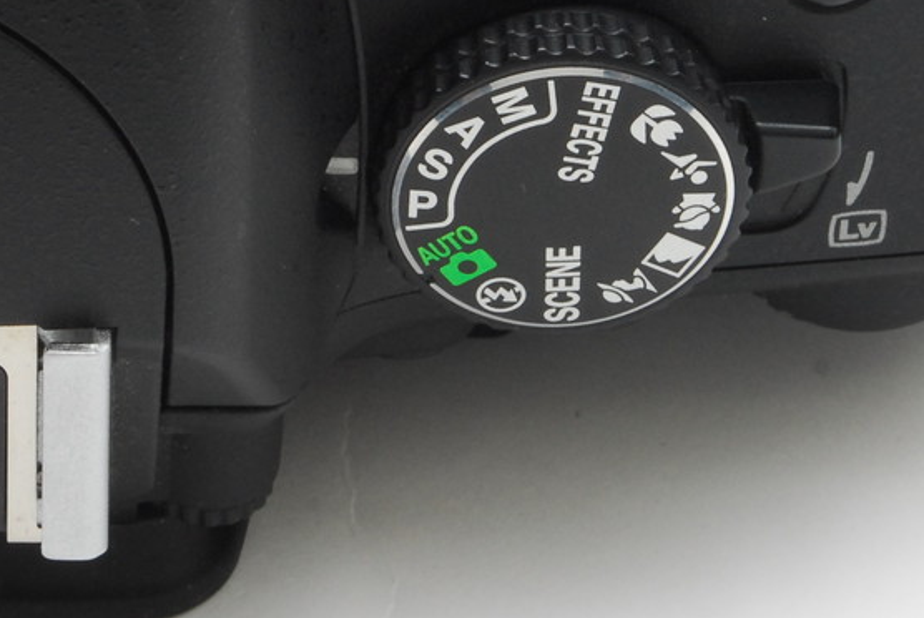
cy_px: -139
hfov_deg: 8.6
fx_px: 6101
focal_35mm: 237
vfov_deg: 5.8
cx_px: 126
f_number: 18
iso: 400
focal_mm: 55
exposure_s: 1/100
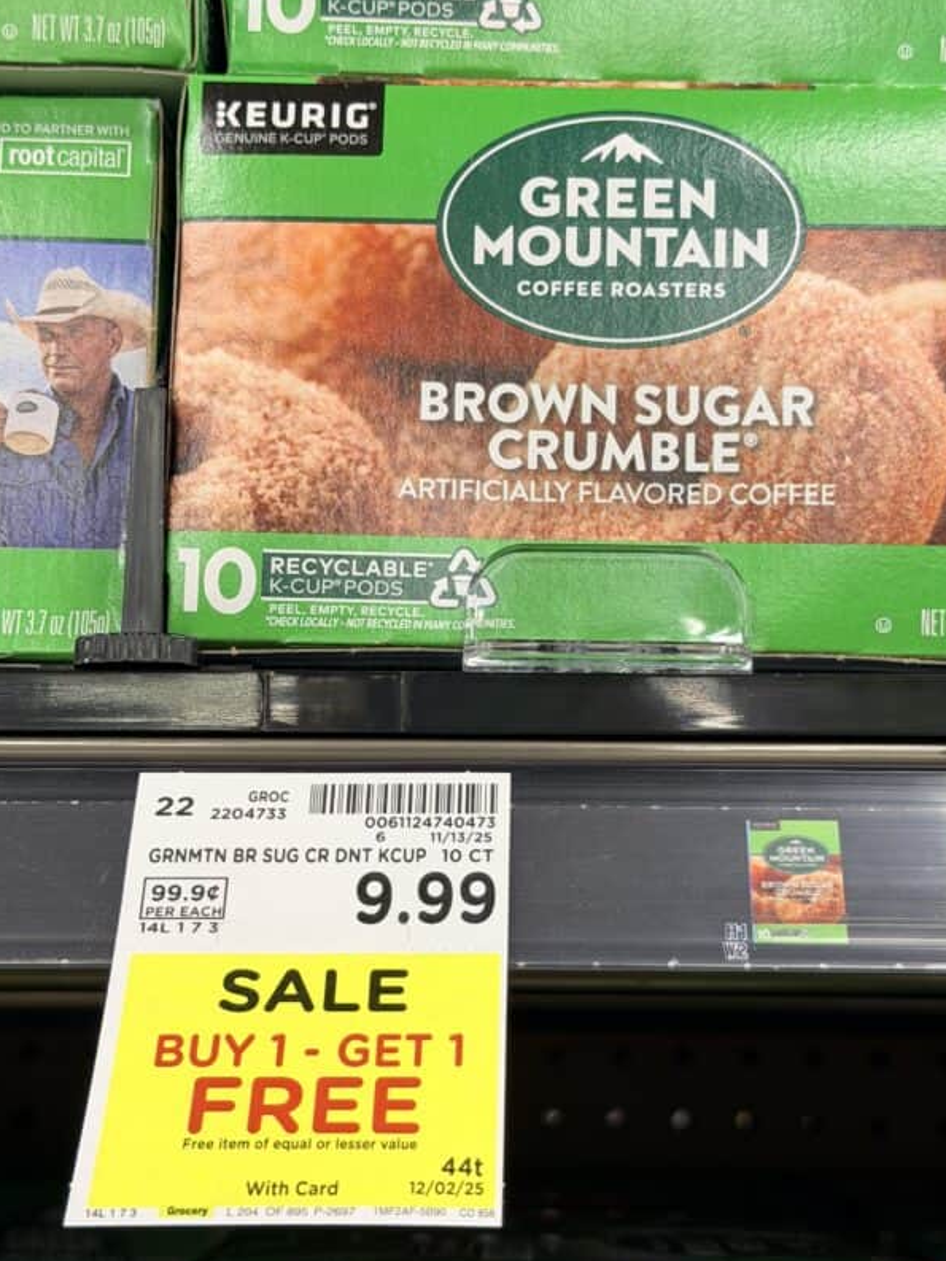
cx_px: 553
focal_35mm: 62
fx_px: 2259
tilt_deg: +9.0
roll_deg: -0.7
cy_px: 646
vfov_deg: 31.2
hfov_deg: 23.6
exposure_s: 1/60
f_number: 1.78
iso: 64
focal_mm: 6.76
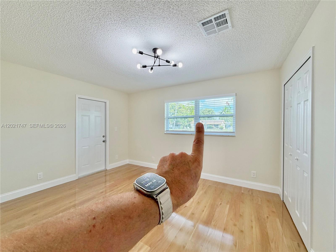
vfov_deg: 85.7
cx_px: 168
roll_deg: -0.3
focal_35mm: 14
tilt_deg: -0.1
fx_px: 136
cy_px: 126
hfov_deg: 102.1
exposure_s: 1/120
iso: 125
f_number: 2.2
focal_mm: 2.22
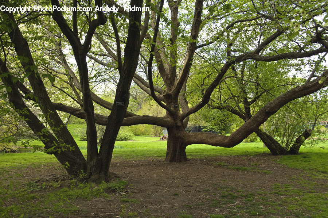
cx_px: 164
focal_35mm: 39
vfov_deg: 34.1
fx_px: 355
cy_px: 109
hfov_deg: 49.6
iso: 200
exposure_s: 1/200
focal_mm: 26
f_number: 5.6
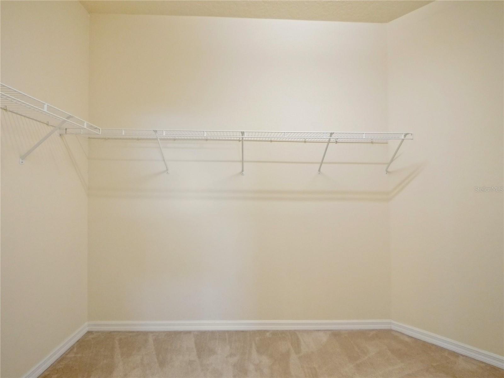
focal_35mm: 14
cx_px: 252
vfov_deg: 85.7
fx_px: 204
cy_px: 189
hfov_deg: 102.1
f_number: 4
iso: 3200
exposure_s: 1/50
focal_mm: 7
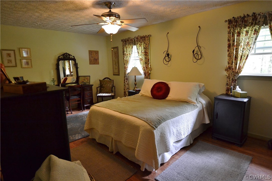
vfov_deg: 59.5
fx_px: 159
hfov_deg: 81.2
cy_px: 90
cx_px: 136
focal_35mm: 21
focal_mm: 14
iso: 1400
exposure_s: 1/60
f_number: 3.5
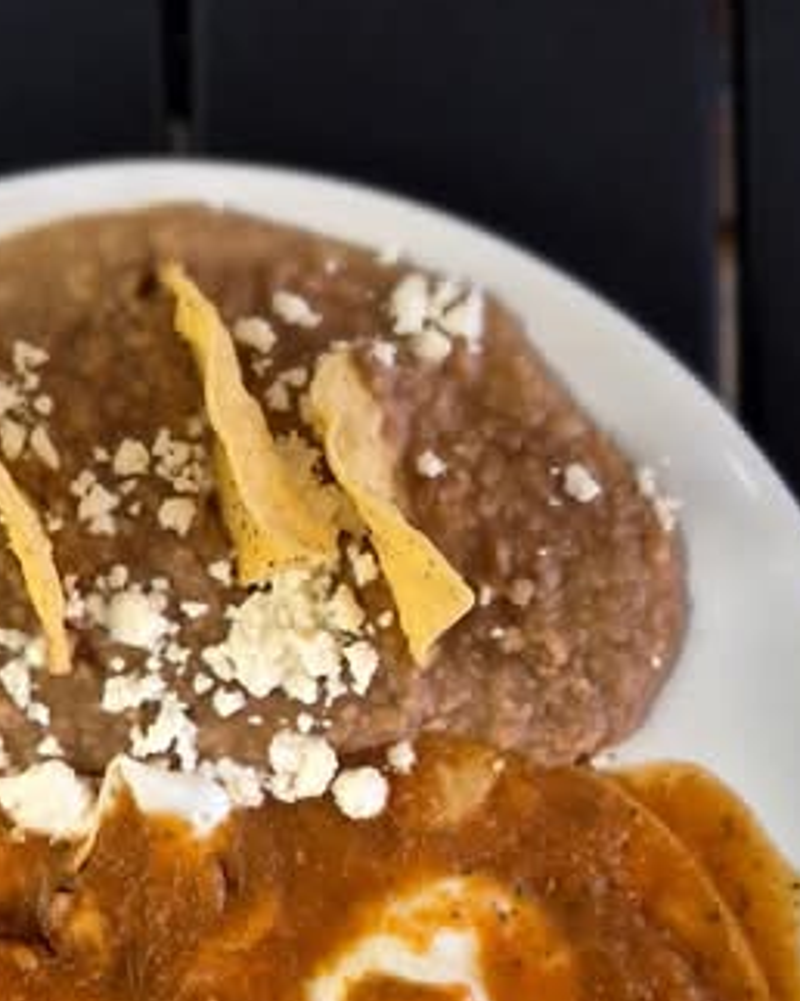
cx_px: 158
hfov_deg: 29.0
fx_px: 1511
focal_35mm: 51
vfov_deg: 36.0
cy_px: 724
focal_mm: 5.4
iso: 320
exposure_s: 1/60
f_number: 1.8
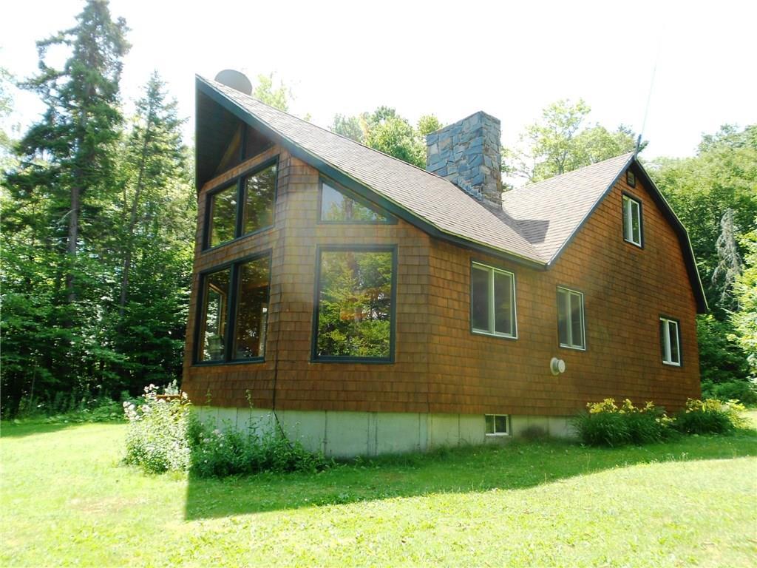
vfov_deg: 53.1
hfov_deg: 67.3
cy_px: 284
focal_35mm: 26
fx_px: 569
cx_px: 378
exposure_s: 1/160
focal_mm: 4.6
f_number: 3.2
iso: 80
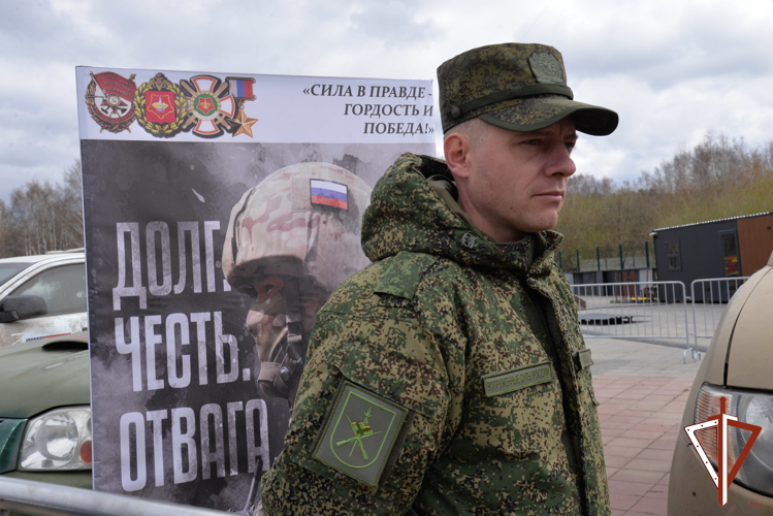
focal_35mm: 35
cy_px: 258
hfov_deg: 54.4
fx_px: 752
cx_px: 386
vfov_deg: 37.9
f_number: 11
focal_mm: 35
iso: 640
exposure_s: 1/500
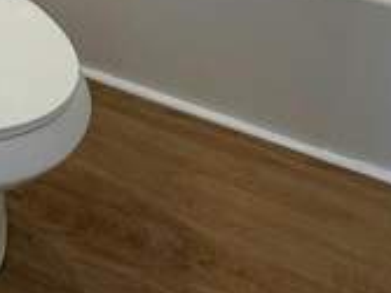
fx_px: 756
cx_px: -9
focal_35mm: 67
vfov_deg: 15.6
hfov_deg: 27.2
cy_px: -345
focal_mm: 2.22
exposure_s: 1/120
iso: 160
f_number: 2.2
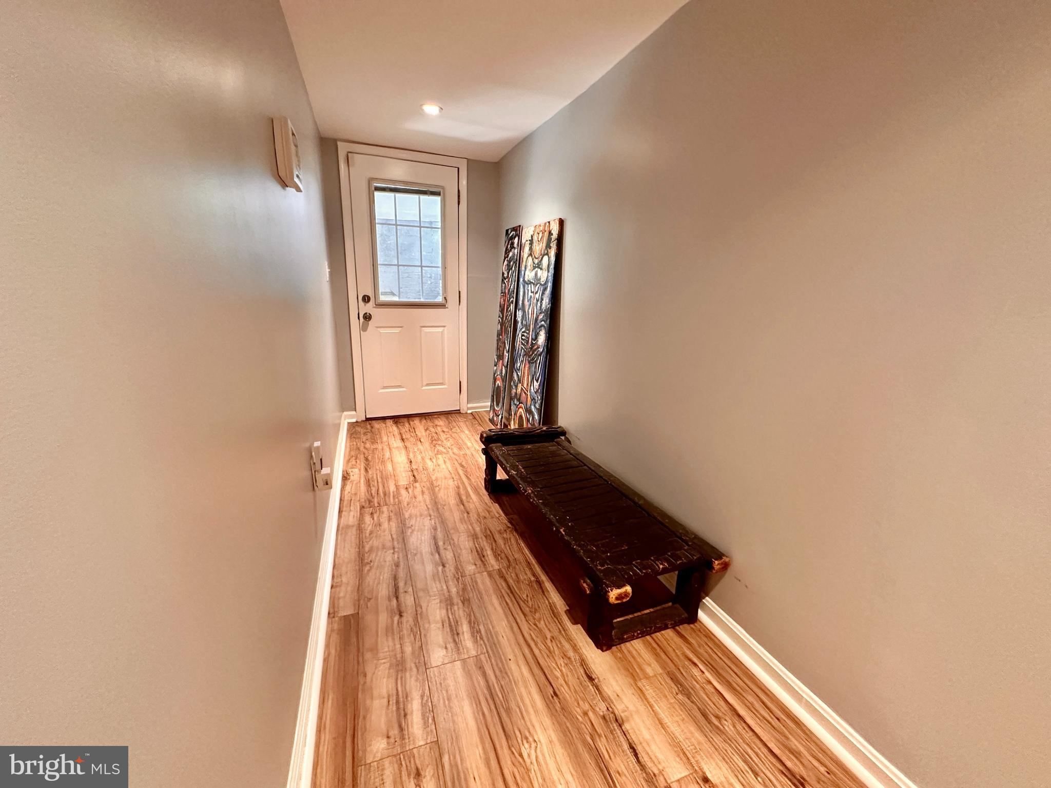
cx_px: 526
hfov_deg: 102.1
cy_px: 394
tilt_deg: -15.1
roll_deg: -1.7
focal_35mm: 14
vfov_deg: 85.7
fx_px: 425
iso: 800
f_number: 2.2
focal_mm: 2.22
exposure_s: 1/60
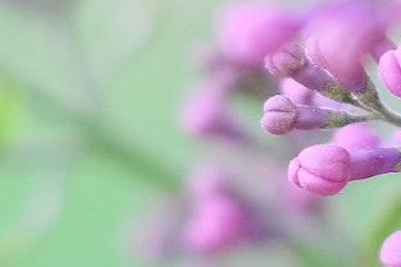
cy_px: -32
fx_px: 3006
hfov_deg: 7.6
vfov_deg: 5.1
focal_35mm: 270
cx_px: 441
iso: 800
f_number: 2
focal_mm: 35
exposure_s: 1/34
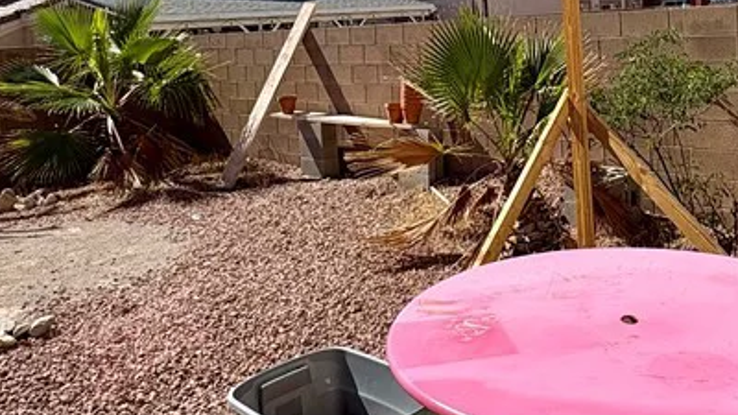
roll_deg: +4.0
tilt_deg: -0.1
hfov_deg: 50.7
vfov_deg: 29.0
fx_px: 763
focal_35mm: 39
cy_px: 30
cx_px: 487
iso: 50
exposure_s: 1/2273
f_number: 2.2
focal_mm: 2.22
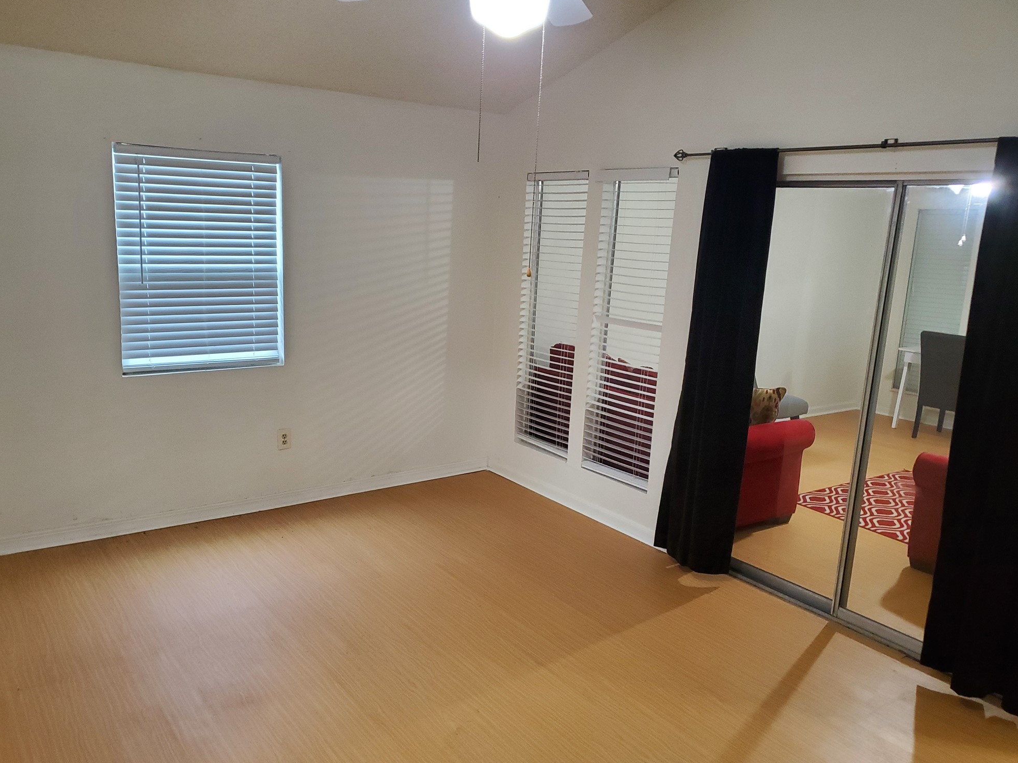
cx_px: 517
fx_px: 794
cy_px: 392
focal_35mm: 27
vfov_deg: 51.3
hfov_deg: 65.3
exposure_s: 1/40
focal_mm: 4.3
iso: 400
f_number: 1.5
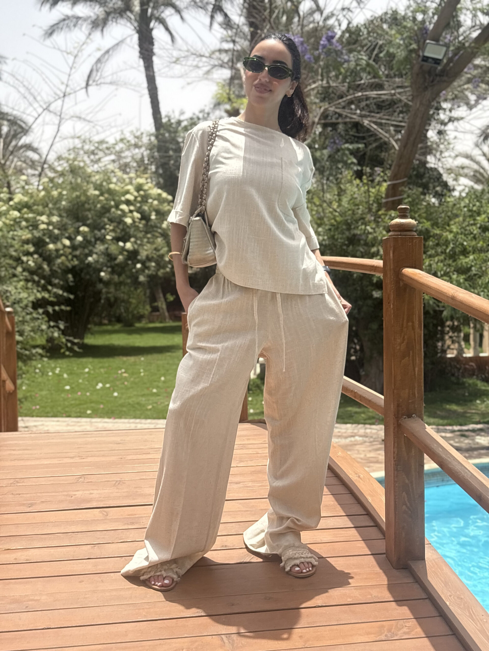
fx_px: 979
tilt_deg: -2.3
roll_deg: +0.7
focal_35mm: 52
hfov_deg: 28.0
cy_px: 326
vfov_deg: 36.8
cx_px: 244
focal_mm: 5.96
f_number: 1.6
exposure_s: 1/2639
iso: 50
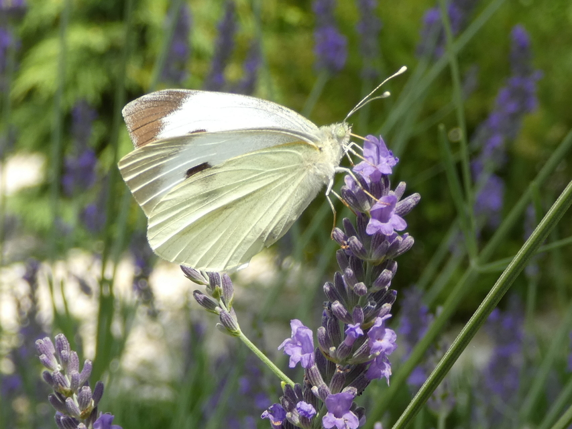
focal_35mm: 76
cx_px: 286
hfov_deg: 25.7
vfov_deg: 19.4
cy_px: 214
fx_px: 1256
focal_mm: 13.7
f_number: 4.4
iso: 80
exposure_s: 1/100
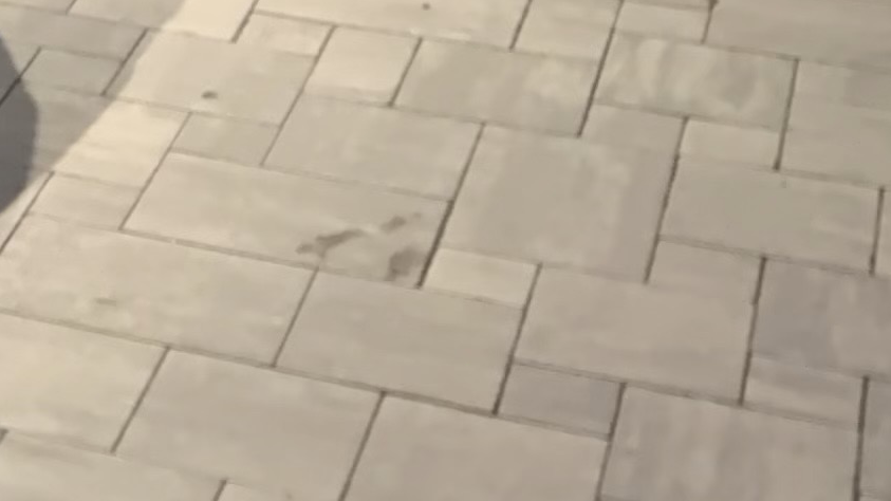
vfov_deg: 8.3
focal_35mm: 125
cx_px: -459
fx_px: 2953
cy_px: -945
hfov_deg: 15.7
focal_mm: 6.76
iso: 800
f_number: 1.78
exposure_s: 1/4
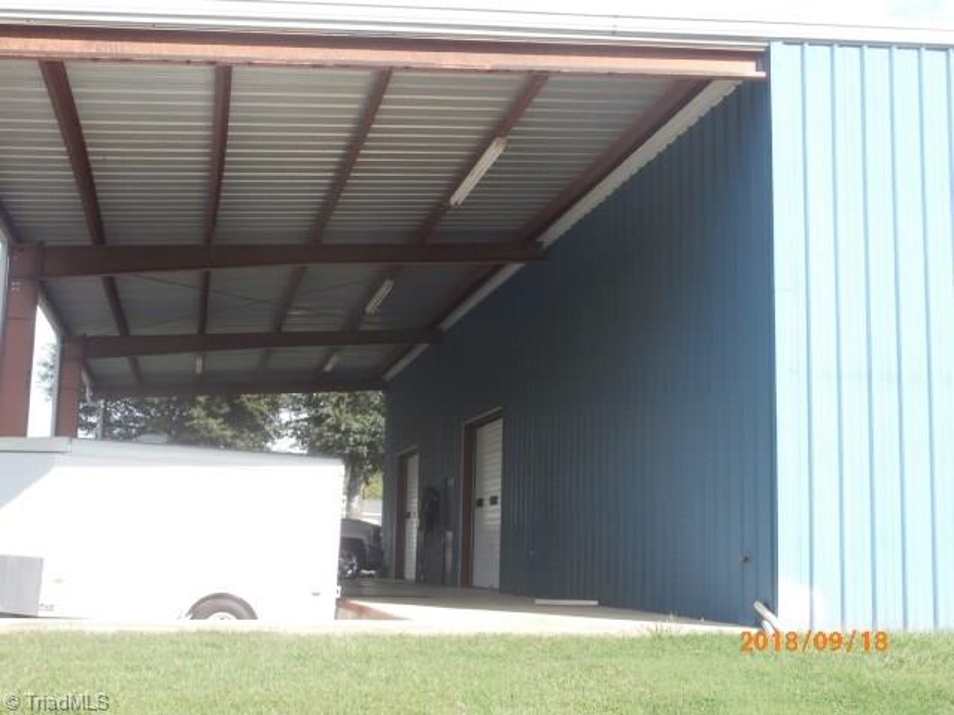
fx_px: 1295
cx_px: 477
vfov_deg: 30.9
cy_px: 358
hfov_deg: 40.4
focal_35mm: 47
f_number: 4.2
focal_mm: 8.29
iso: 100
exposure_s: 1/250
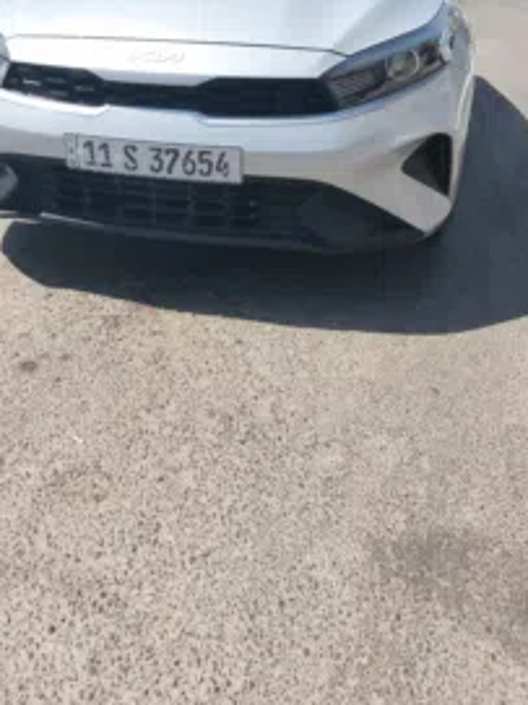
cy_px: 195
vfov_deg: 52.1
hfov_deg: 41.4
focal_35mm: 34
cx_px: 192
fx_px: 692
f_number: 1.8
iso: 50
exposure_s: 1/2708
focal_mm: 5.56
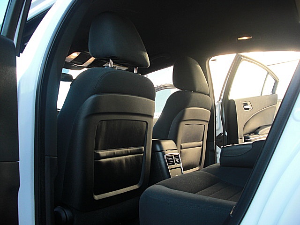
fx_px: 312
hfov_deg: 51.4
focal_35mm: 36
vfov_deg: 39.7
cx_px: 150
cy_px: 112
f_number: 2.8
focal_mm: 6.3
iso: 100
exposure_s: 1/100
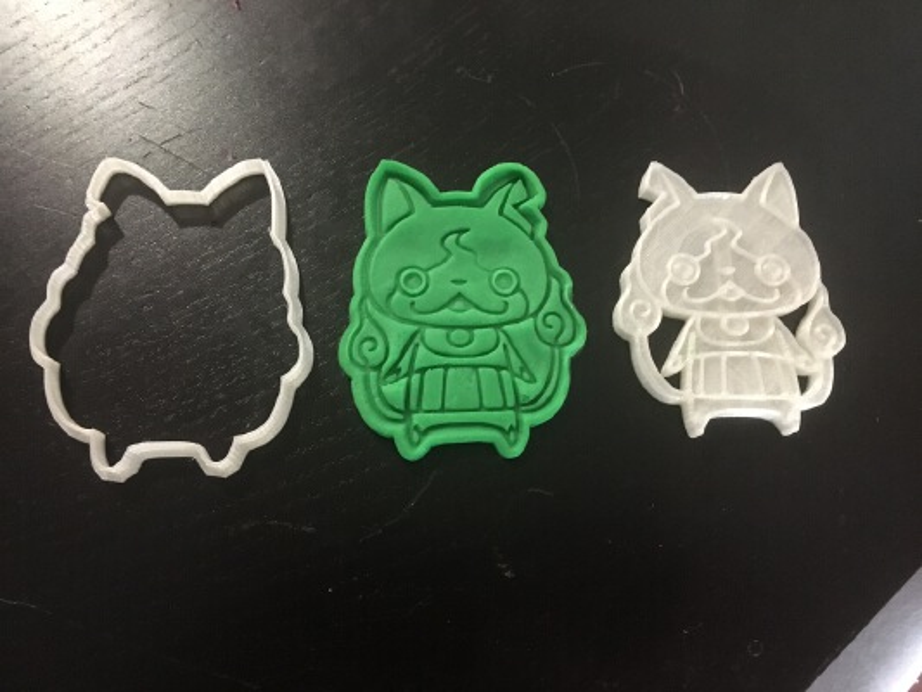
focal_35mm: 29
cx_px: 461
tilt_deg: -75.3
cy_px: 346
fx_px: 773
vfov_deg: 48.2
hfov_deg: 61.6
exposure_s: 1/17
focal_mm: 4.15
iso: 250
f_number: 2.2
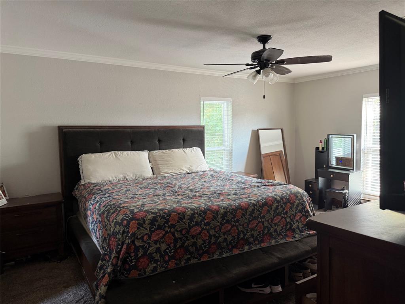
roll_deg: +1.4
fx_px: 281
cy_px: 152
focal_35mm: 24
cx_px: 202
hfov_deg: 71.6
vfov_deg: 56.8
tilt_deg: -4.2
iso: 320
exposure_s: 1/60
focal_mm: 6.76
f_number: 1.78
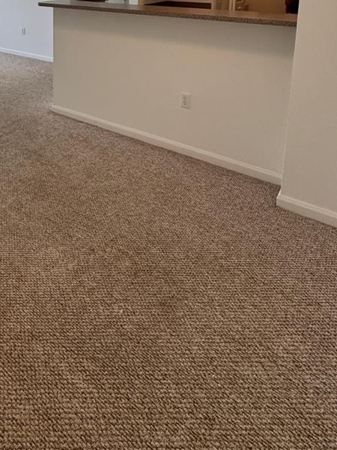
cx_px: 38
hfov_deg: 45.4
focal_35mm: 28
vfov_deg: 53.2
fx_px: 363
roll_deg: +1.6
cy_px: 23
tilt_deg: -7.9
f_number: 2.2
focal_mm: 2.22
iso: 80
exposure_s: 1/120
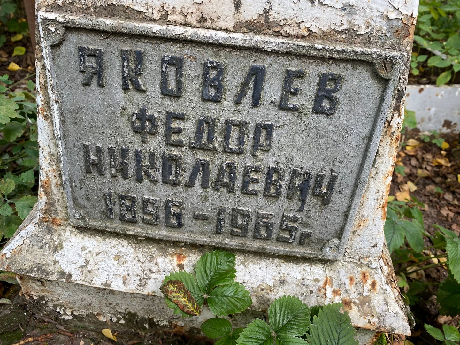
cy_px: 172
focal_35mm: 26
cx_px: 230
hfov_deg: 67.3
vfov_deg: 53.1
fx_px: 346
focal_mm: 4.25
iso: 40
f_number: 1.8
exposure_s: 1/122
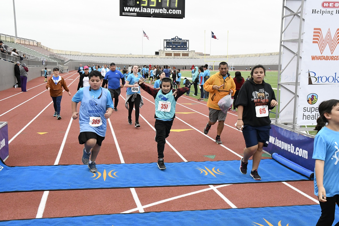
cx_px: 170
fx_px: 367
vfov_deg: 34.2
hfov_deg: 49.5
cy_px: 113
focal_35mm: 39
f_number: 8
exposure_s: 1/1000
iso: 5000
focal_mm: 26
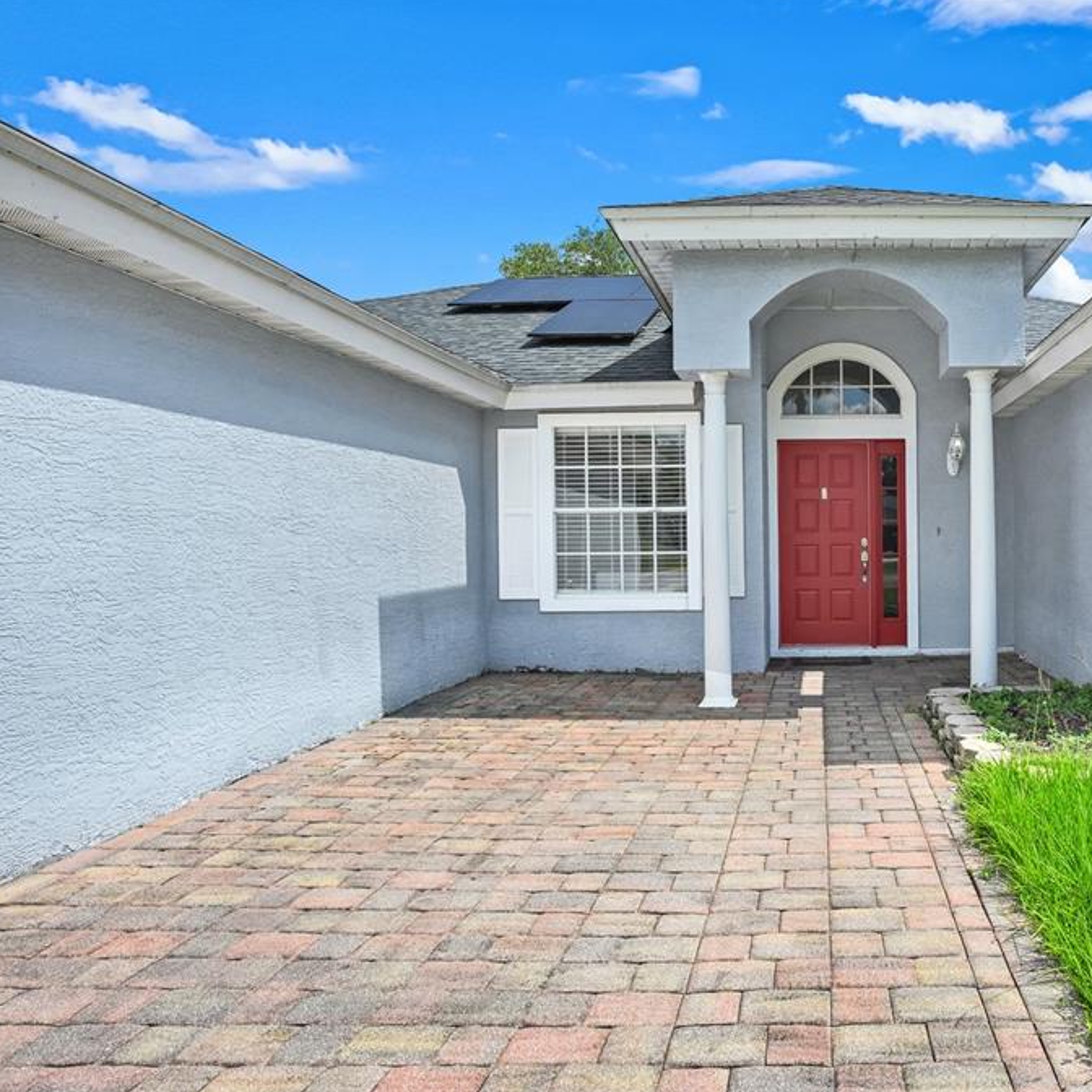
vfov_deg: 69.6
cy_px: 546
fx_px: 785
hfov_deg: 65.4
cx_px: 819
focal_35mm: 22
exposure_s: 1/125
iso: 250
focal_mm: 17
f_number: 9
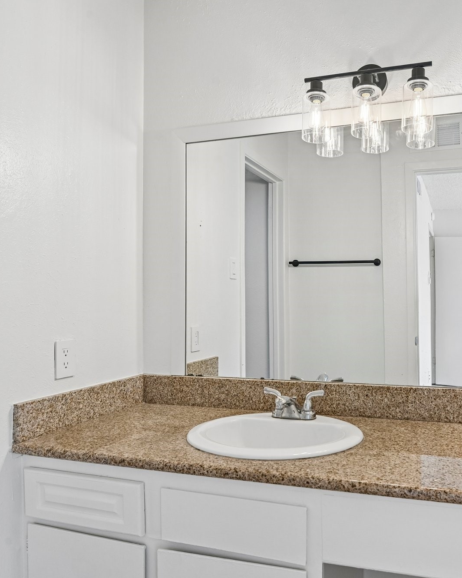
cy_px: 292
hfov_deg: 53.4
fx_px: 445
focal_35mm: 26
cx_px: 323
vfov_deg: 66.0
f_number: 8
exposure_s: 1/80
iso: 400
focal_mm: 18
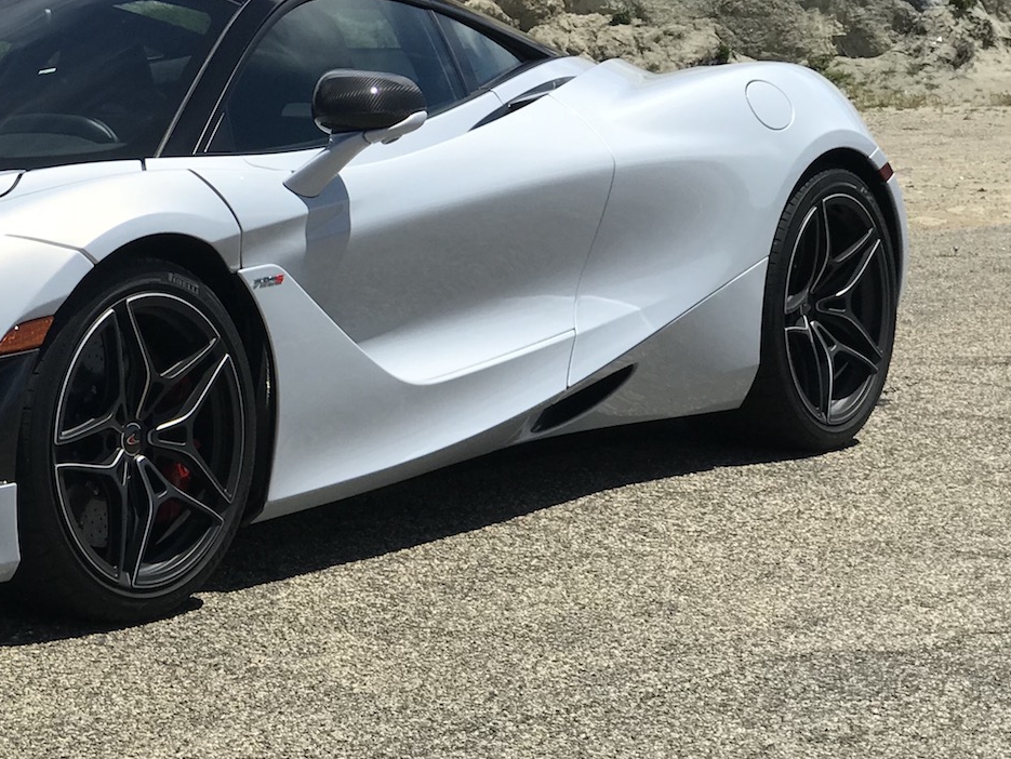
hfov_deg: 16.5
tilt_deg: -5.0
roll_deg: -2.1
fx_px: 3418
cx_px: -11
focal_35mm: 117
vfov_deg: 12.6
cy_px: 160
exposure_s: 1/1473
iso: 20
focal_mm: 6.6
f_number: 2.8
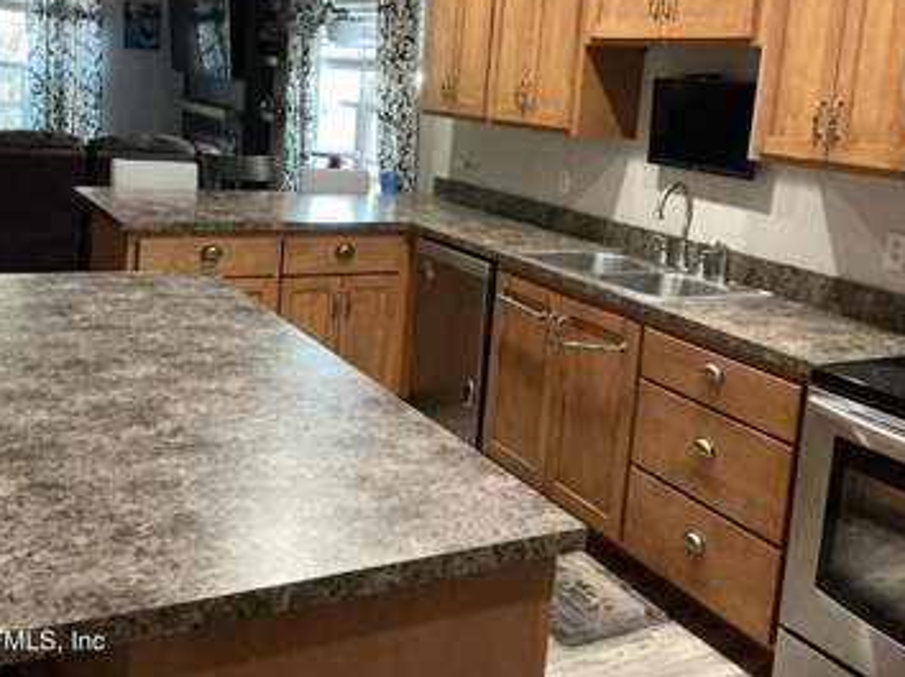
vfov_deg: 37.2
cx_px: 481
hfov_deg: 49.0
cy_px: 221
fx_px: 993
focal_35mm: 38
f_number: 1.8
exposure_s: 1/30
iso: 320
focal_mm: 3
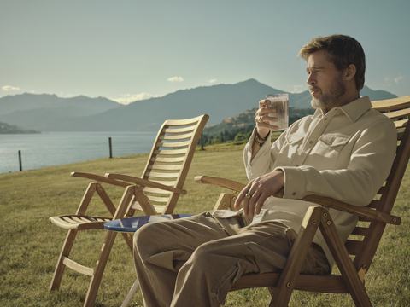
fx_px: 521
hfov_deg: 42.9
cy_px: 154
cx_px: 205
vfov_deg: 32.9
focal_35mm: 44
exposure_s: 1/1000
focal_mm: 55
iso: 400
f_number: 8
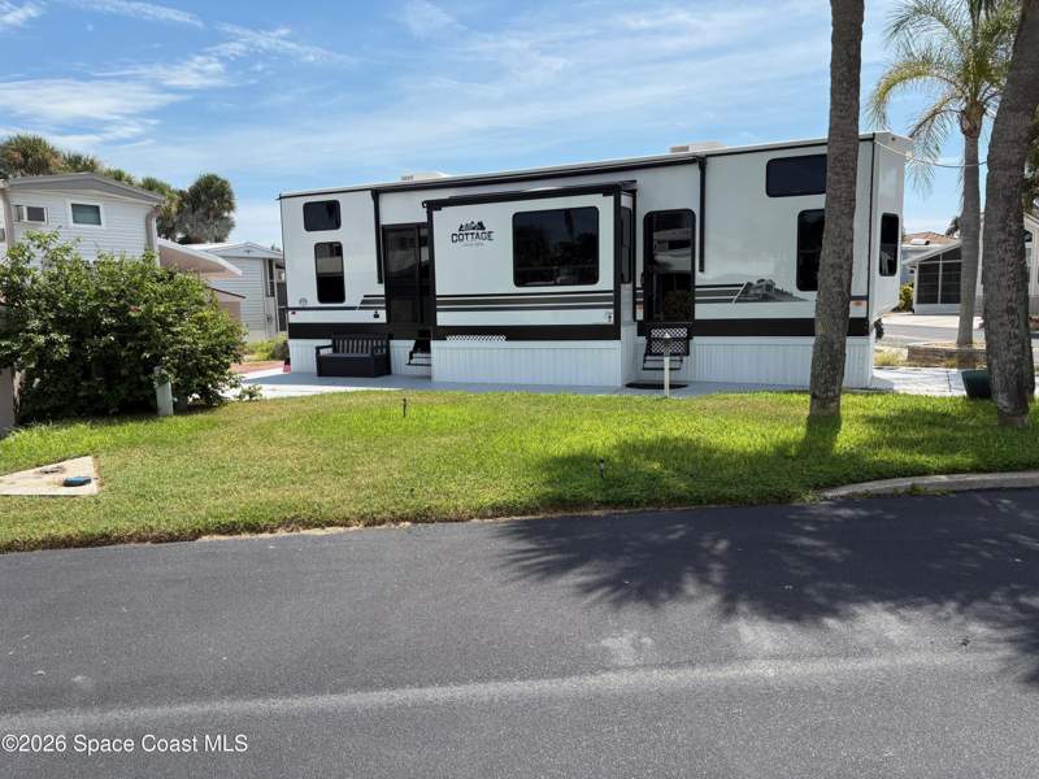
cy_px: 390
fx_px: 780
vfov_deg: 53.1
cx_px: 520
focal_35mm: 26
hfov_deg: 67.3
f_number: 1.6
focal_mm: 5.96
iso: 50
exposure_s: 1/3125
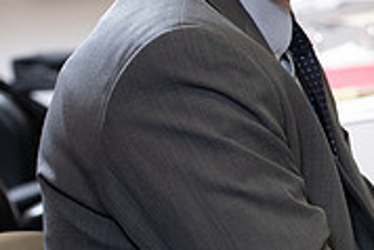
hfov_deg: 8.9
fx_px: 2371
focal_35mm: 228
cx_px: 517
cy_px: 70
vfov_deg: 6.0
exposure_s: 1/160
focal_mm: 70
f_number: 4
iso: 800
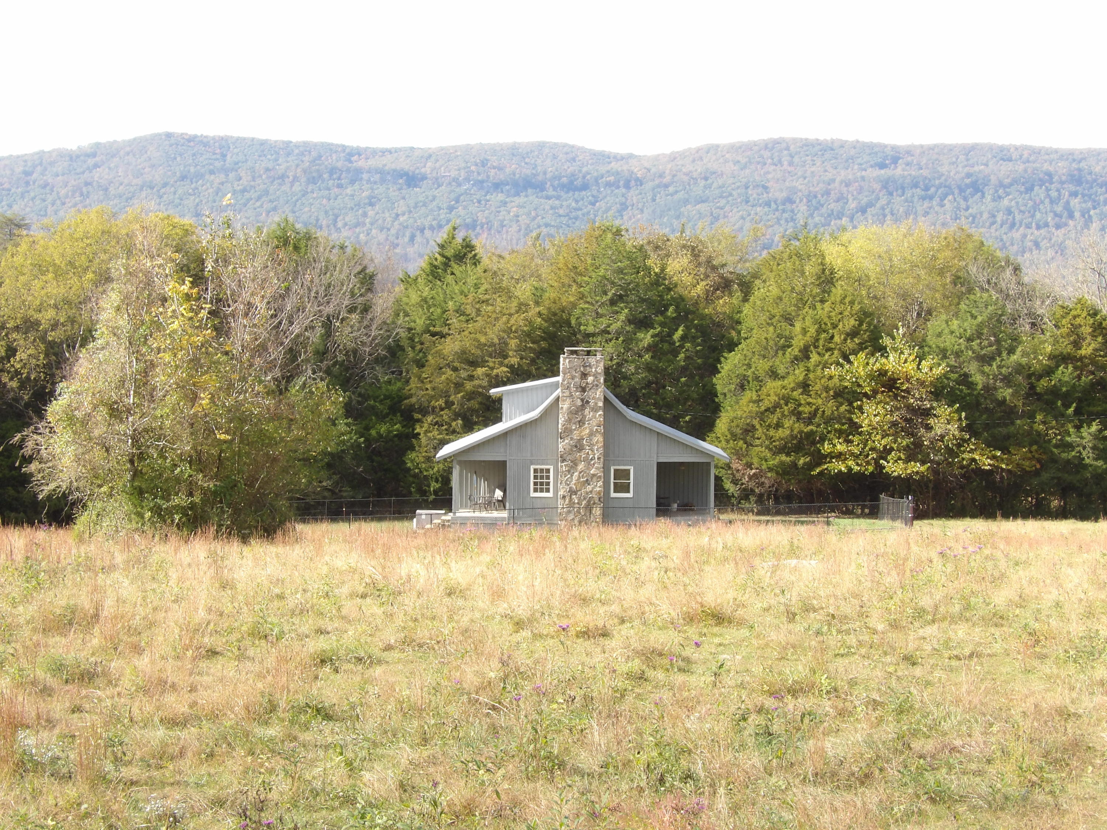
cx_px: 554
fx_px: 2718
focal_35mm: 85
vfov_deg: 17.4
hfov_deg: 23.0
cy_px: 415
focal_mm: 15.3
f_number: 7.2
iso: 100
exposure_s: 1/60
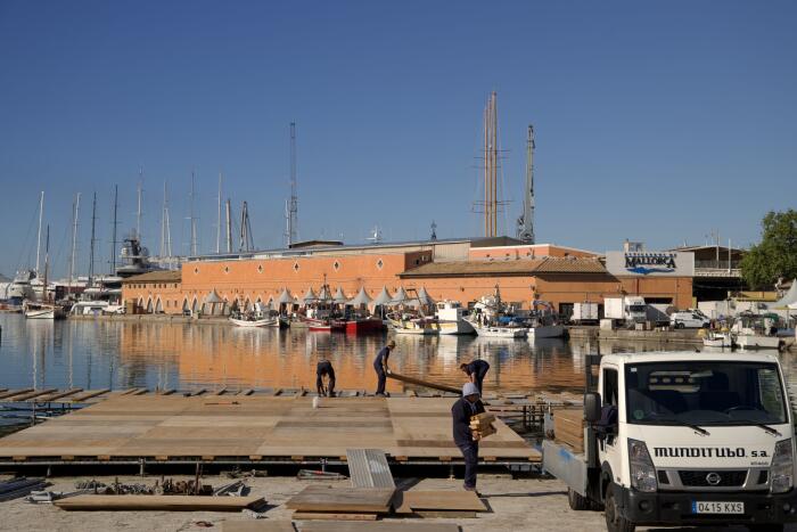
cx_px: 398
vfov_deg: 26.4
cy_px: 266
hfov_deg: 38.8
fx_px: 1131
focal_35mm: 51
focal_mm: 51.1
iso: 64
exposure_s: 1/200
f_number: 4
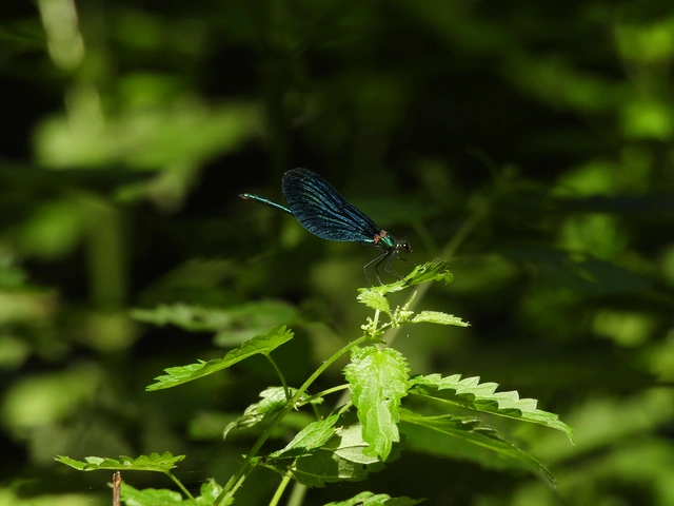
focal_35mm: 850
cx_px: 337
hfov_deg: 2.3
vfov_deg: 1.7
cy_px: 253
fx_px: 16550
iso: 100
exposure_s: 1/200
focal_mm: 152
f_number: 5.6
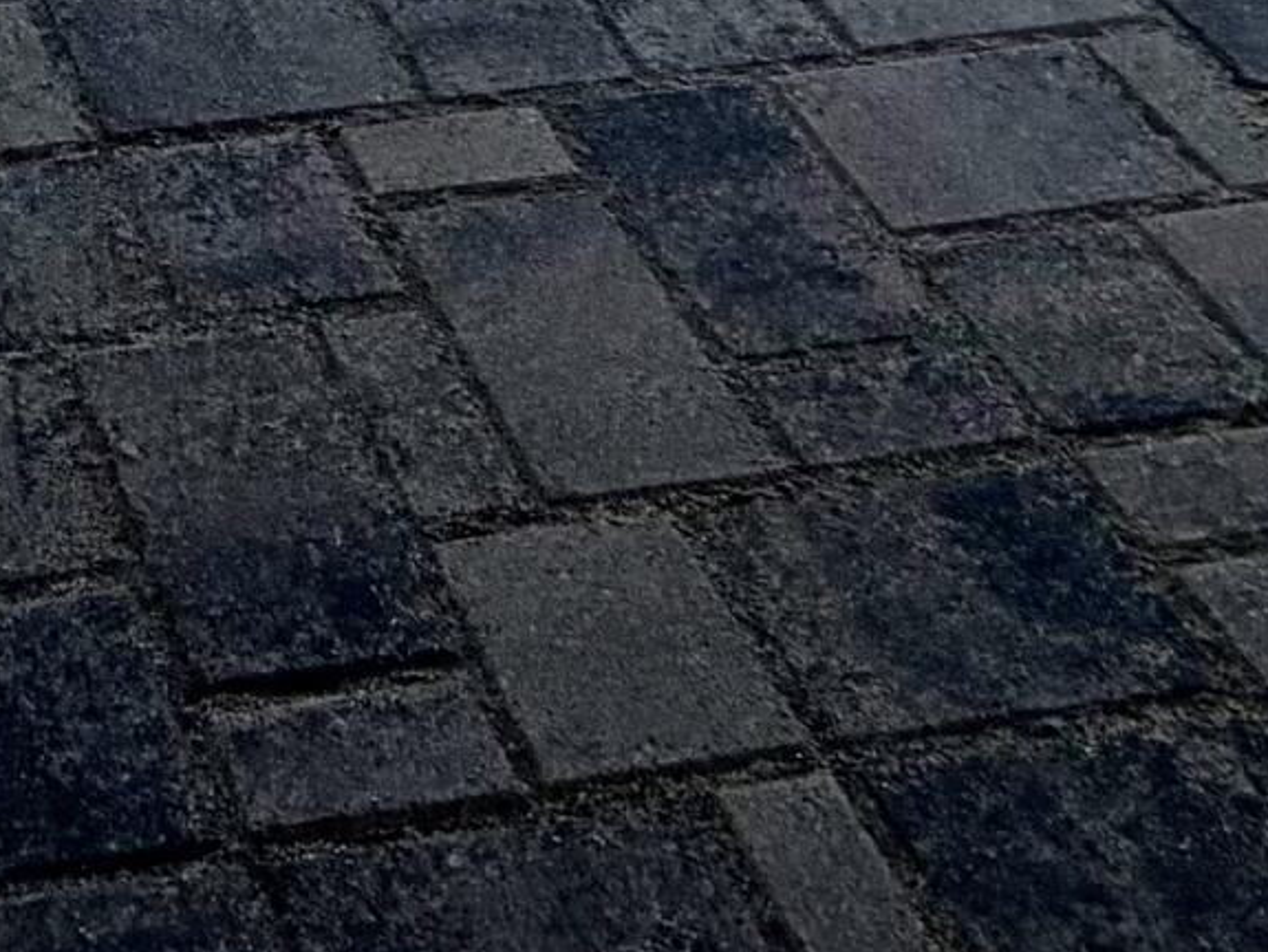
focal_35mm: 73
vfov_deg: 14.3
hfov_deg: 23.5
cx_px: -388
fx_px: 2676
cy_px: -1274
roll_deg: +1.5
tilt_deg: -12.0
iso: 25
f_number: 2.2
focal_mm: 2.22
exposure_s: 1/770
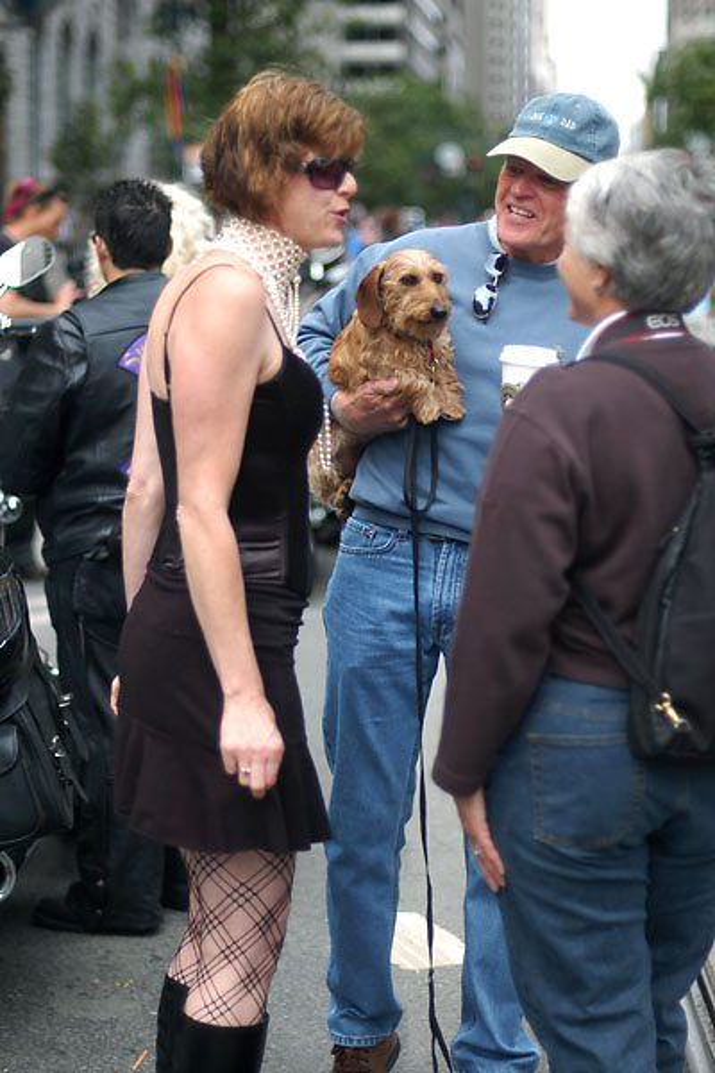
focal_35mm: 75
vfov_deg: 27.0
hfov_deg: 18.2
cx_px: 358
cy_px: 536
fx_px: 2234
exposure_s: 1/800
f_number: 1.4
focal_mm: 50
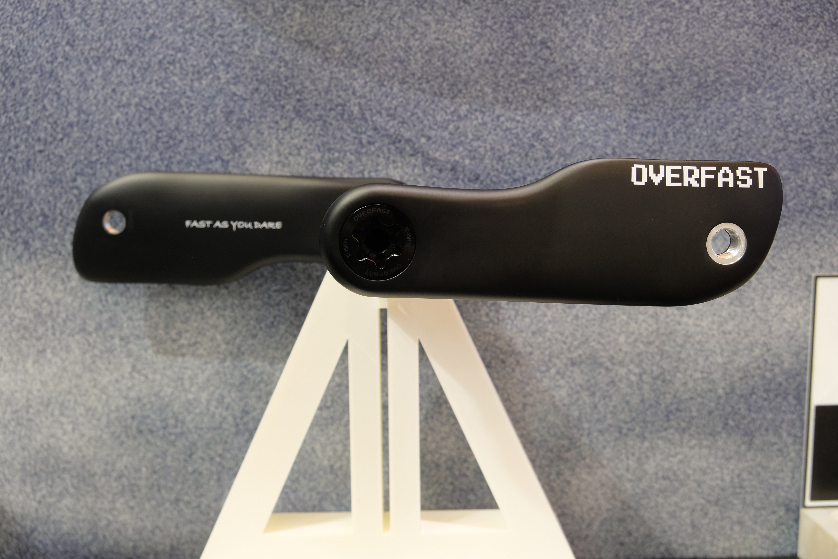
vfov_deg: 35.1
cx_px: 419
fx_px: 884
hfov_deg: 50.7
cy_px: 280
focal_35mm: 38
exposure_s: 1/60
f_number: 4
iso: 640
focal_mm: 25.4
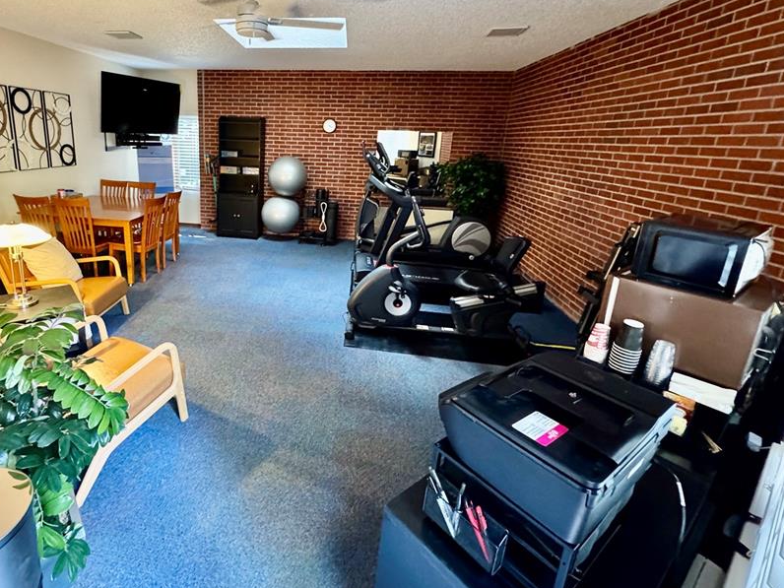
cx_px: 284
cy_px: 236
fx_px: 408
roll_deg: -1.1
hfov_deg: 85.7
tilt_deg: -14.6
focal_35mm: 18
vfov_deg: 70.9
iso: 1250
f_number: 2.2
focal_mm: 2.22
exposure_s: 1/40
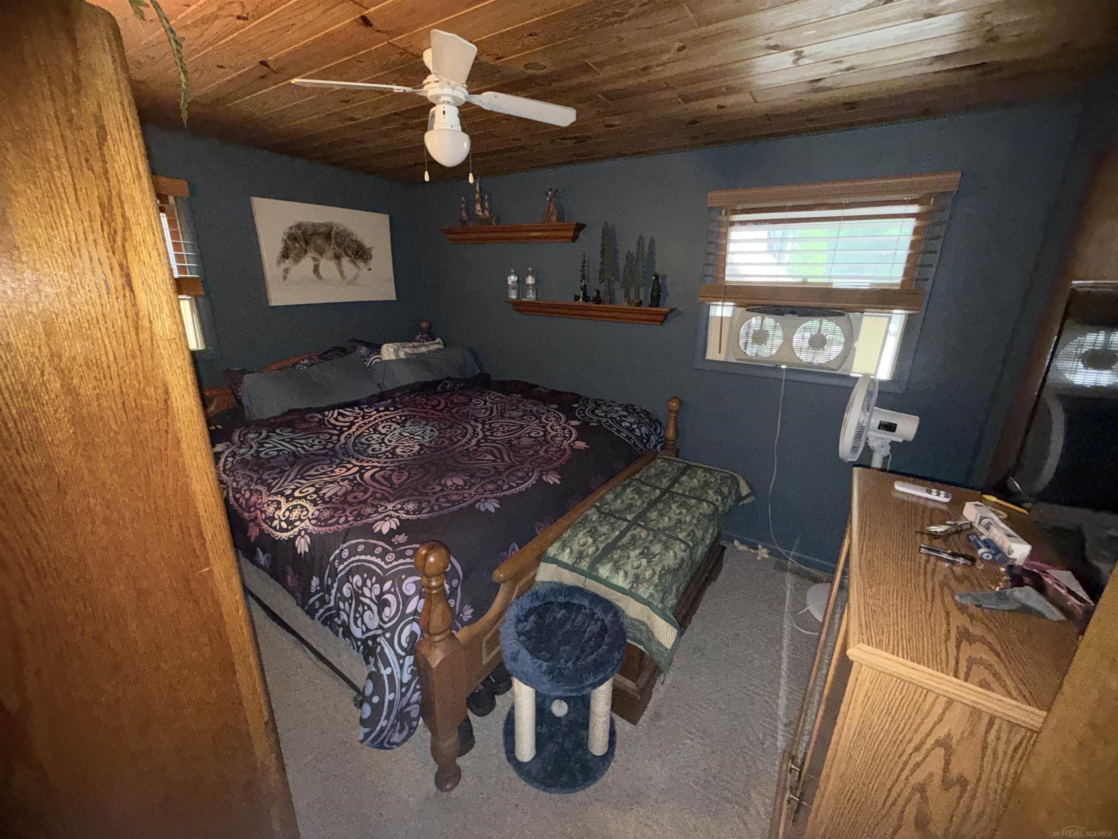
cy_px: 420
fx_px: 452
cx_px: 559
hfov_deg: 102.1
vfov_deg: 85.7
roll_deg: -1.6
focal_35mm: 14
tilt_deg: -17.8
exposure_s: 1/34
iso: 400
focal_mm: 2.22
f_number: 2.2
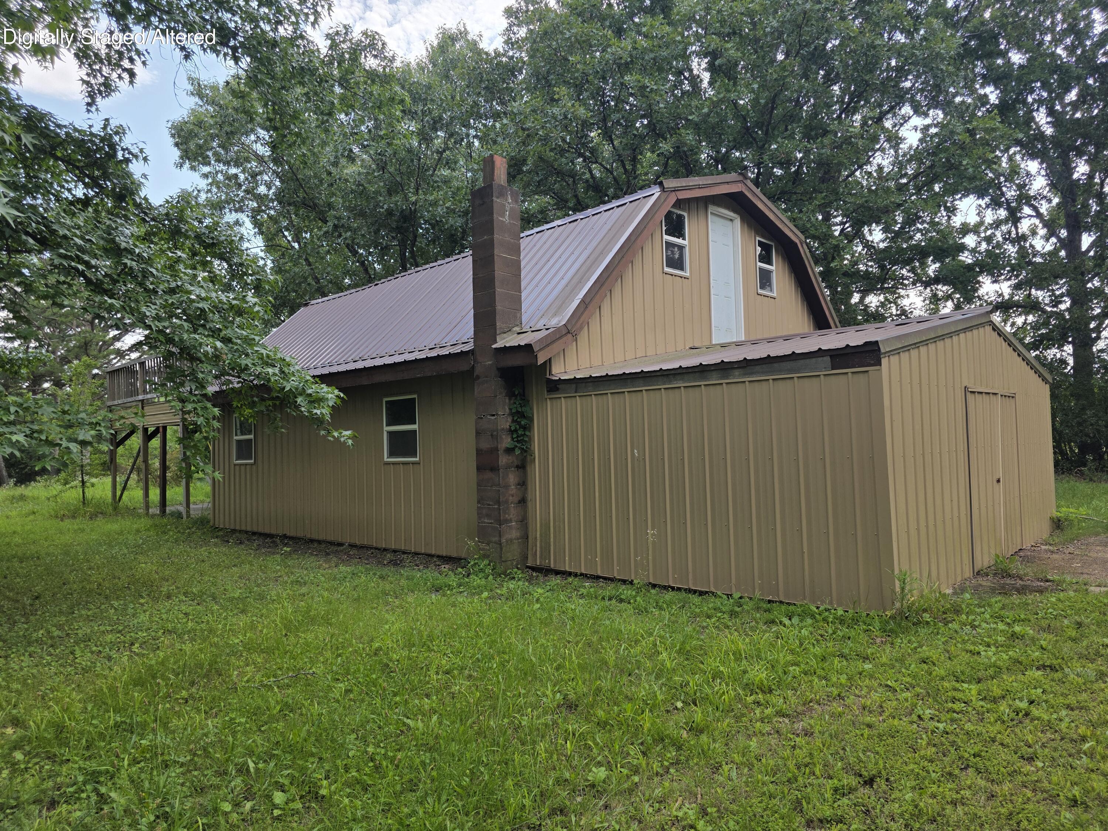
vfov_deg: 58.9
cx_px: 554
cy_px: 416
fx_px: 736
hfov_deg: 73.9
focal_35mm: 23
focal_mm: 6.3
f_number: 1.7
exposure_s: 1/2410
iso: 80
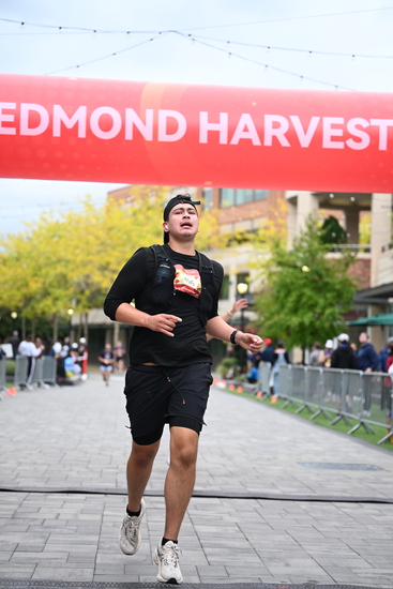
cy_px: 294
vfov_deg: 28.8
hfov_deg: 19.5
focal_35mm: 70
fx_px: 1145
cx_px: 196
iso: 640
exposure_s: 1/2000
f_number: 2.8
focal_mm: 70
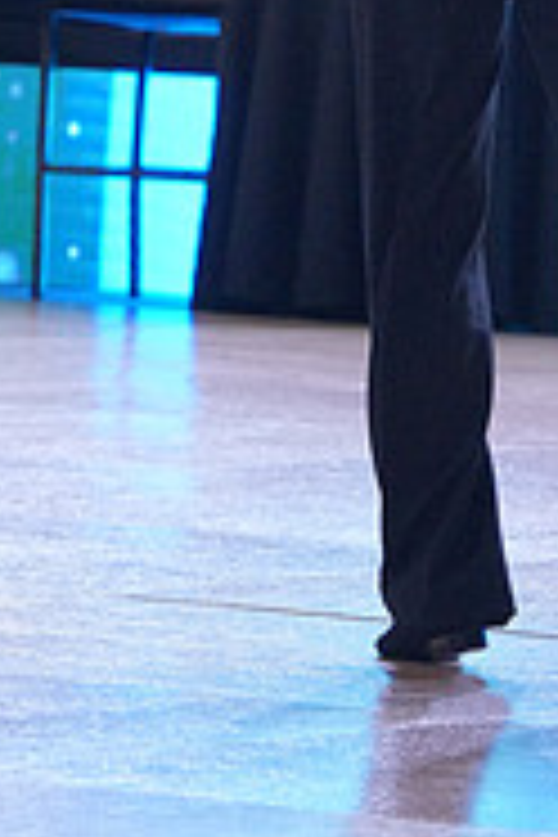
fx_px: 9230
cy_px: -338
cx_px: 223
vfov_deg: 5.2
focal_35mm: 397
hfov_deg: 3.5
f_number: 5.6
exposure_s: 1/400
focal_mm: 127
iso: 2500
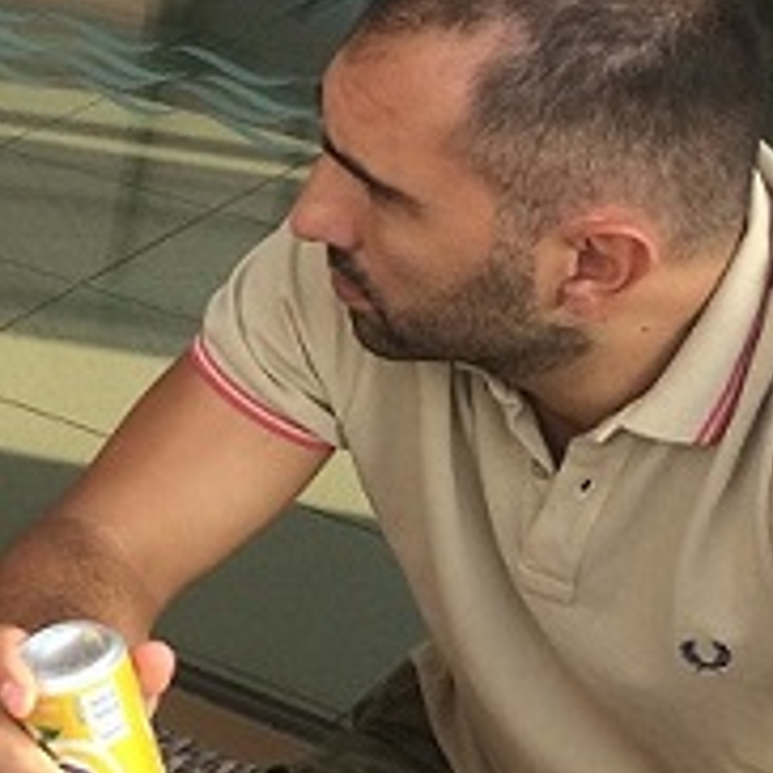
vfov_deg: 16.9
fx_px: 2602
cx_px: -353
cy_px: 350
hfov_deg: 15.7
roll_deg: -1.0
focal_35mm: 103
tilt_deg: -24.1
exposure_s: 1/376
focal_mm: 4.15
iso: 32
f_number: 2.2
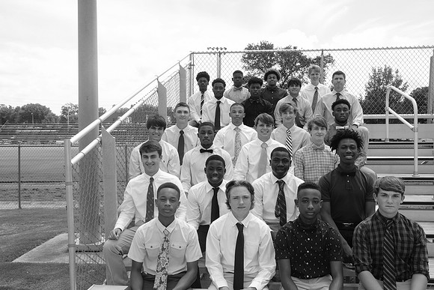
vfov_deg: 37.9
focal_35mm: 35
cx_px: 217
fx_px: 422
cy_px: 145
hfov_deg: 54.4
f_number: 11
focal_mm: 23
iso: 200
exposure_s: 1/100
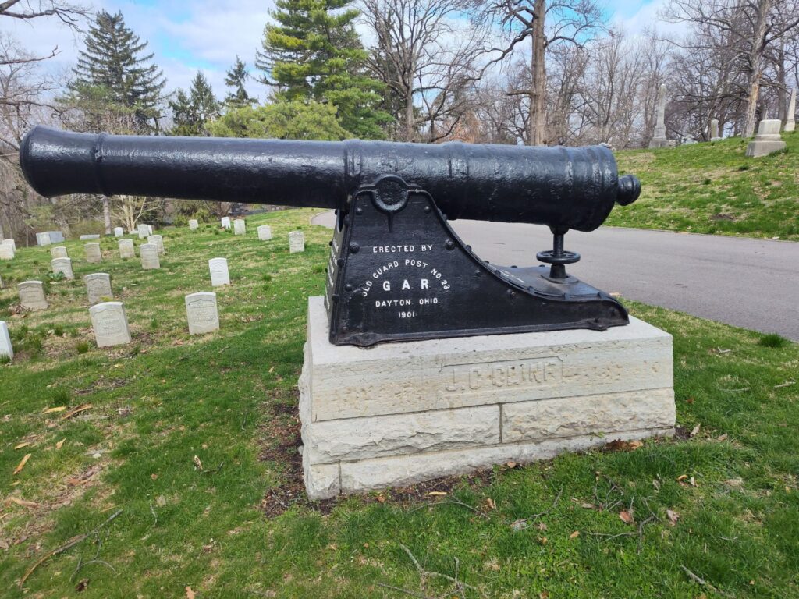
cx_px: 400
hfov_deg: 73.9
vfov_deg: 58.9
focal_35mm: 23
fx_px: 531
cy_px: 300
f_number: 1.8
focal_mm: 5.56
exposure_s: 1/1122
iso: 100
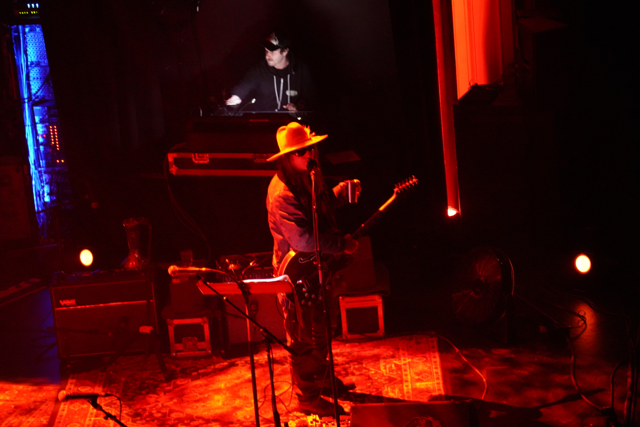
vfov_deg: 13.0
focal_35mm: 105
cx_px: 320
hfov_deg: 19.5
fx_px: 1867
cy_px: 214
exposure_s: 1/40
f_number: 4
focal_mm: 105
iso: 12800
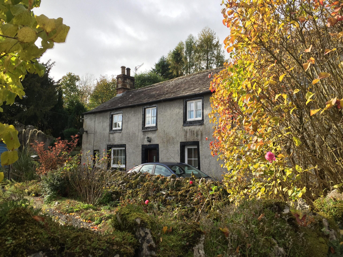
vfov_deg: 48.2
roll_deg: -1.6
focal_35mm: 29
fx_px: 287
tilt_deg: +7.1
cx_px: 172
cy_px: 128
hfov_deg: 61.7
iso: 32
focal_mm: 4.15
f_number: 2.2
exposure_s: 1/824
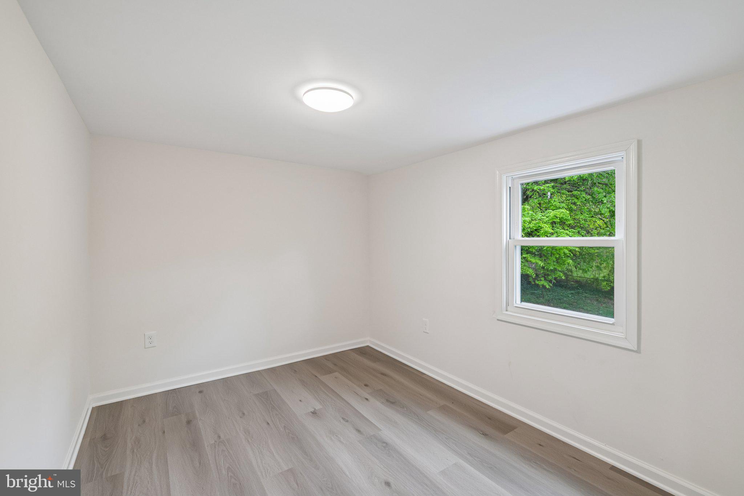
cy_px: 248
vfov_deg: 73.7
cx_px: 372
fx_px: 331
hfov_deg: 96.7
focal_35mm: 16
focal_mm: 16
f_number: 8
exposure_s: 1/15
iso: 360
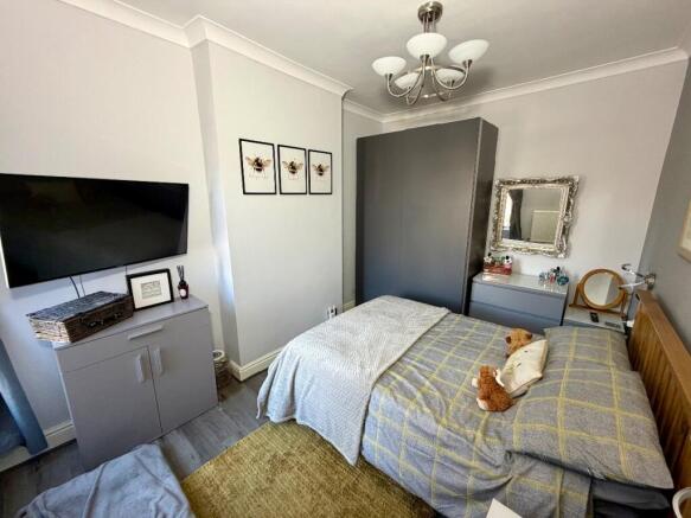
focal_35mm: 14
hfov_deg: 102.1
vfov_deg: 85.7
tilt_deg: -13.0
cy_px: 259
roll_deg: +1.1
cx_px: 346
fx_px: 279
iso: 200
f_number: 2.2
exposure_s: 1/96
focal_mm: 2.22
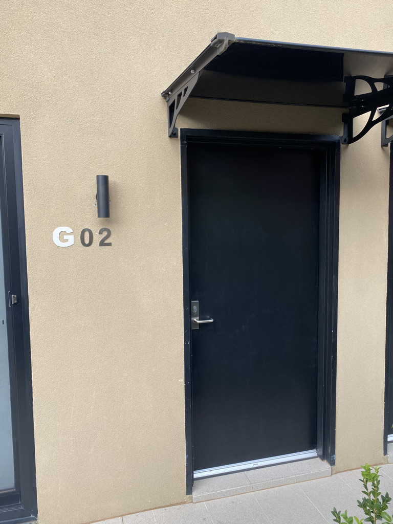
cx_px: 196
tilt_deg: -2.1
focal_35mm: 26
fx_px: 394
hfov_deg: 53.1
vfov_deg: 67.3
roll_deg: +2.7
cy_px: 262
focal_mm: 4.25
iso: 32
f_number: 1.8
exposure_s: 1/522
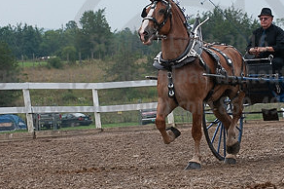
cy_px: 74
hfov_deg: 8.8
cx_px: 179
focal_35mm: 233
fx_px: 1836
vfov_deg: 5.9
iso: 1250
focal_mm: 135
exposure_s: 1/1000
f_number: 5.6
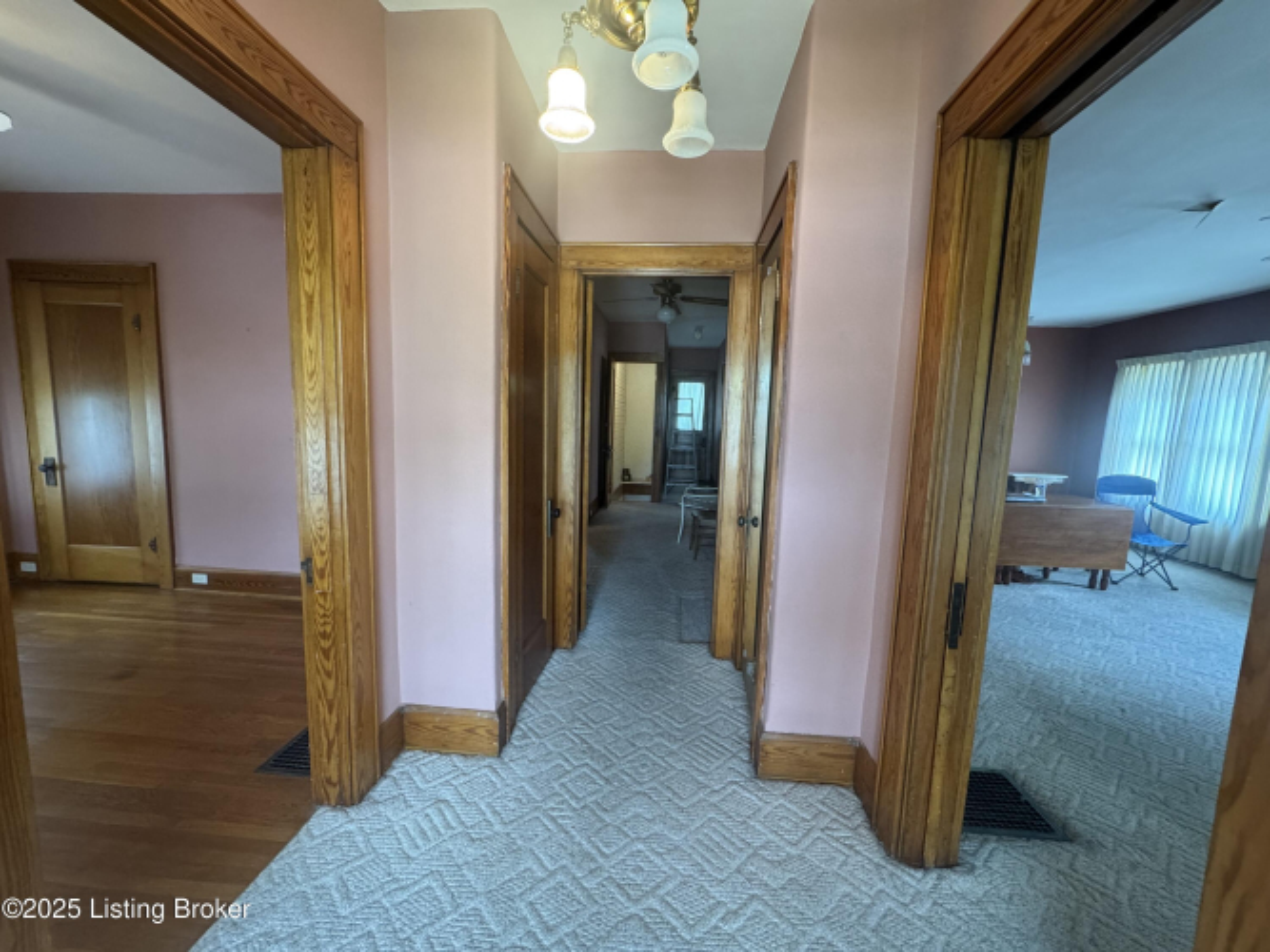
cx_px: 635
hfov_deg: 102.1
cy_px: 476
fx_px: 514
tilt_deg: -8.2
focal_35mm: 14
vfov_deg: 85.7
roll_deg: -2.2
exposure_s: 1/60
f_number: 2.2
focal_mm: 2.22
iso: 320
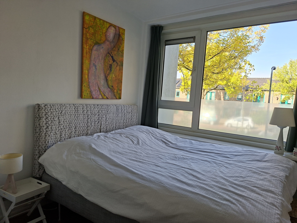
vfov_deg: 58.9
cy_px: 112
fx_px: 197
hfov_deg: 73.9
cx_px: 148
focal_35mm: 23
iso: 50
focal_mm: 5.54
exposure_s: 1/394
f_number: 1.8
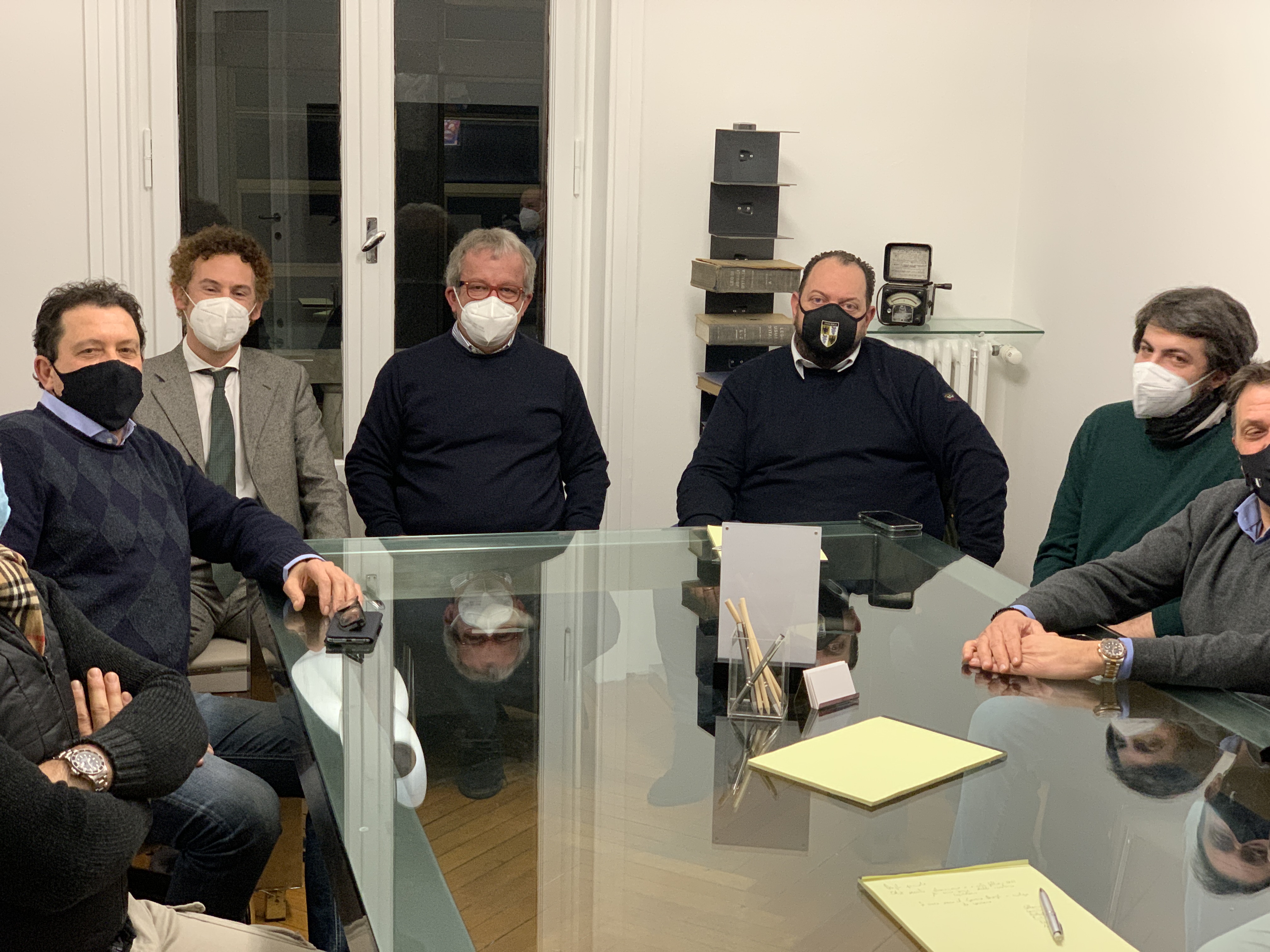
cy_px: 476
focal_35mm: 52
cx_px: 635
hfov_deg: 36.8
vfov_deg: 28.0
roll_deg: -2.1
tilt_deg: -9.6
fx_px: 1908
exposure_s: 1/50
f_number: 2.4
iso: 250
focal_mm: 6
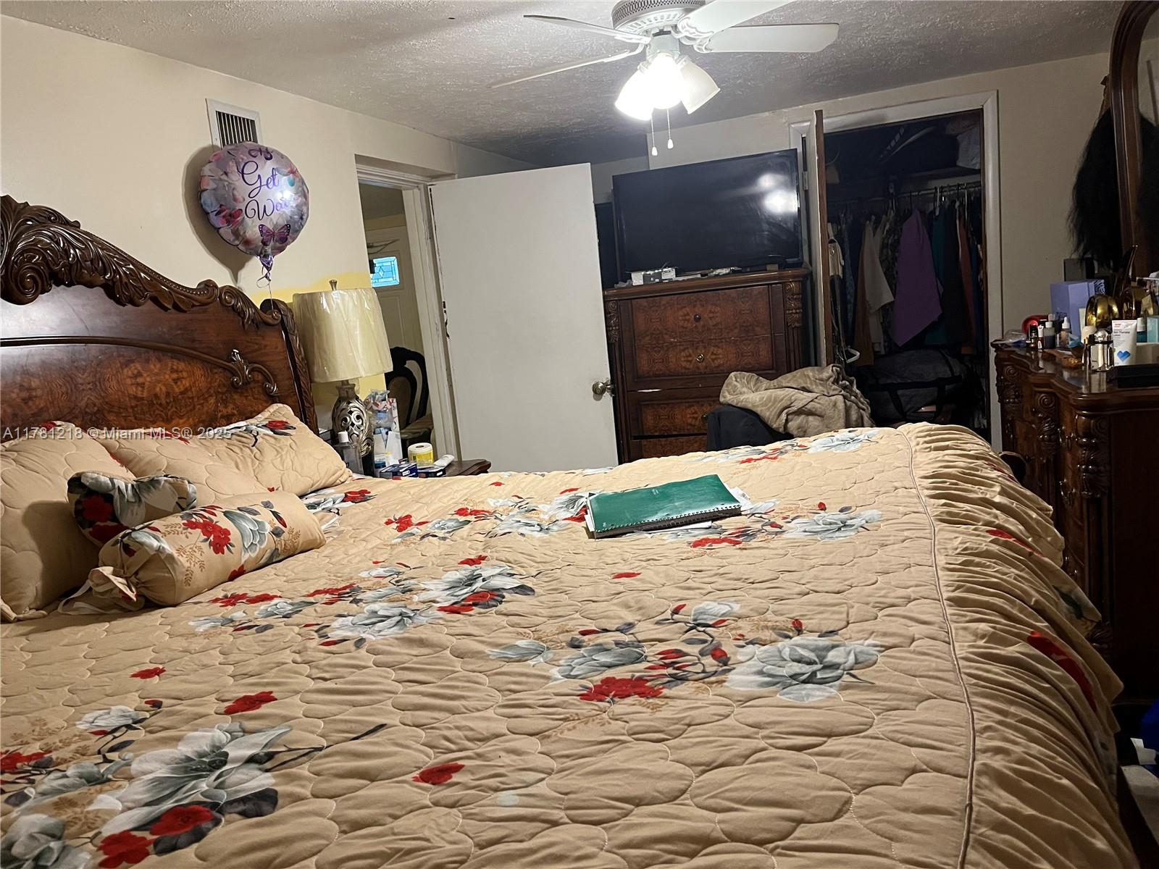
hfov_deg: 67.3
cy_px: 434
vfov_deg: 53.1
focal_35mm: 26
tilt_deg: -9.2
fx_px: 871
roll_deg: +6.6
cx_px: 580
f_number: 1.6
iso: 400
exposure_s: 1/60
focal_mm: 5.1
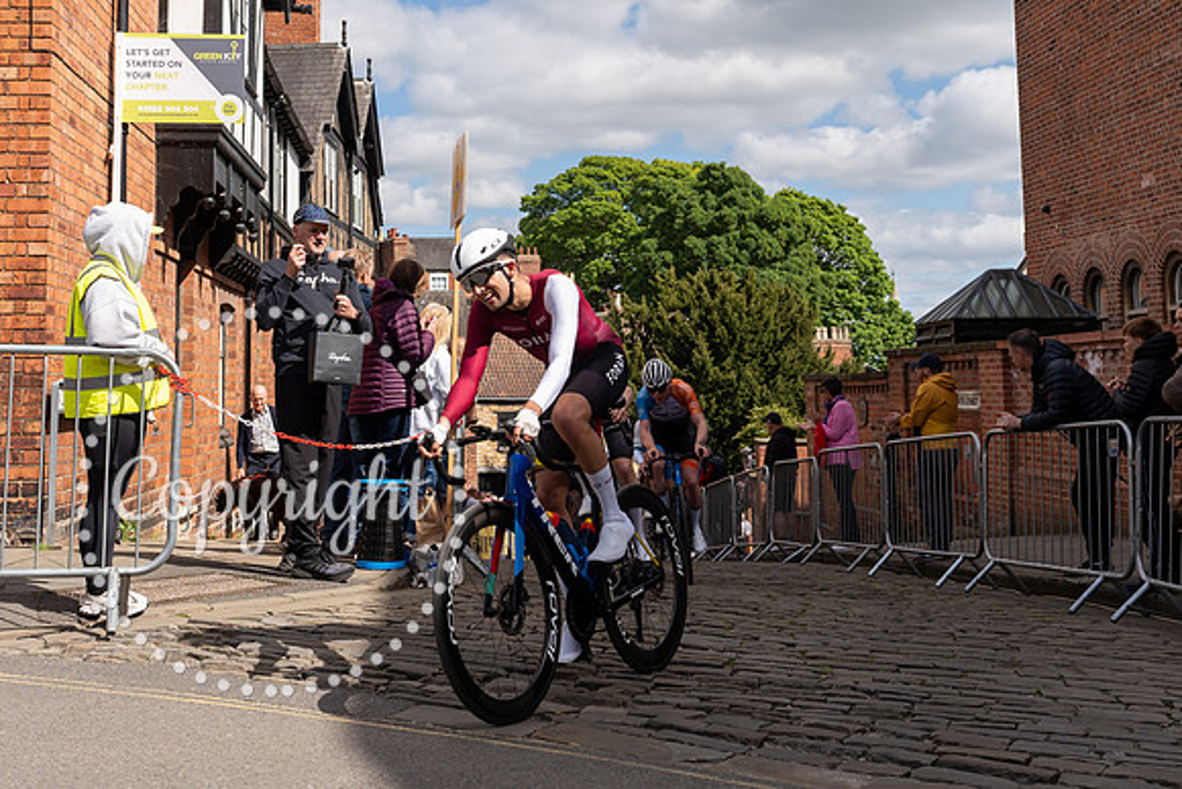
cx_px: 584
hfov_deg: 41.5
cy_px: 227
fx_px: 1561
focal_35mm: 48
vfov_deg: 28.1
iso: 125
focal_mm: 32
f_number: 5
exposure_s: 1/1000
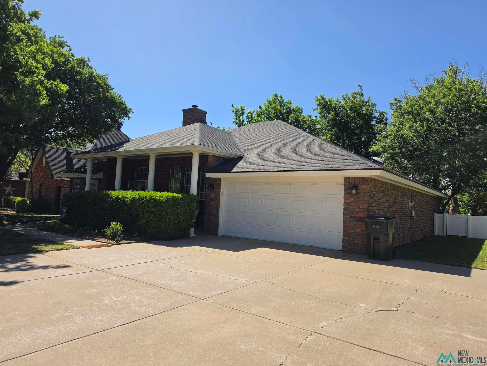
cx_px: 244
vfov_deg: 58.9
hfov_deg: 73.9
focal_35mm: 23
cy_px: 183
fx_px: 324
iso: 64
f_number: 1.4
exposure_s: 1/5775
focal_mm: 6.5
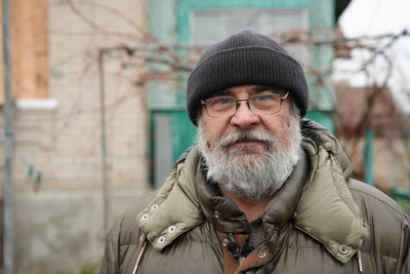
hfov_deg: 33.9
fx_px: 672
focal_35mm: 59
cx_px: 205
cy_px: 137
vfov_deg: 23.0
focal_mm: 59
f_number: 4
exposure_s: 1/160
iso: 800
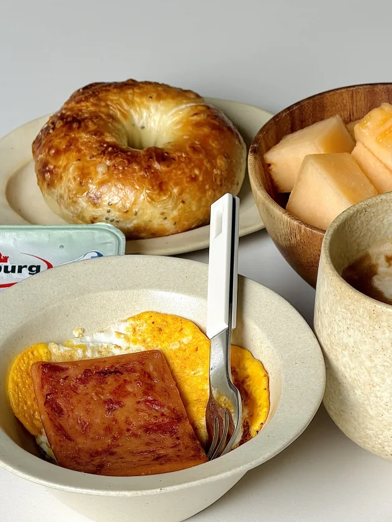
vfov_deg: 11.6
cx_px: 217
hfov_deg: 8.7
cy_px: 260
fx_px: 2581
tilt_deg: -35.9
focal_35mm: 171
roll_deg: -0.2
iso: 64
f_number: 2.8
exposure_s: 1/121
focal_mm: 16.89
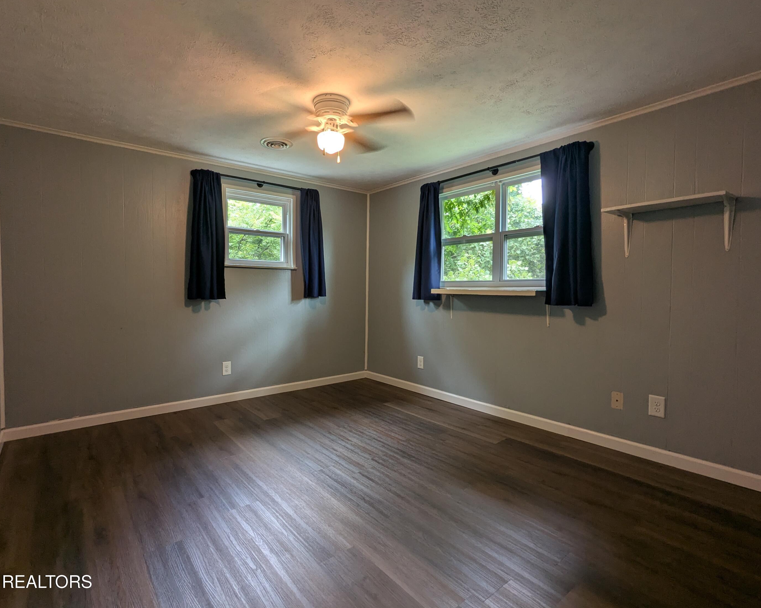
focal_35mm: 17
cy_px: 299
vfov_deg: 77.0
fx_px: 383
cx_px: 374
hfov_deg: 89.6
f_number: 2.2
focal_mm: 2.35
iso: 53
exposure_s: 1/40
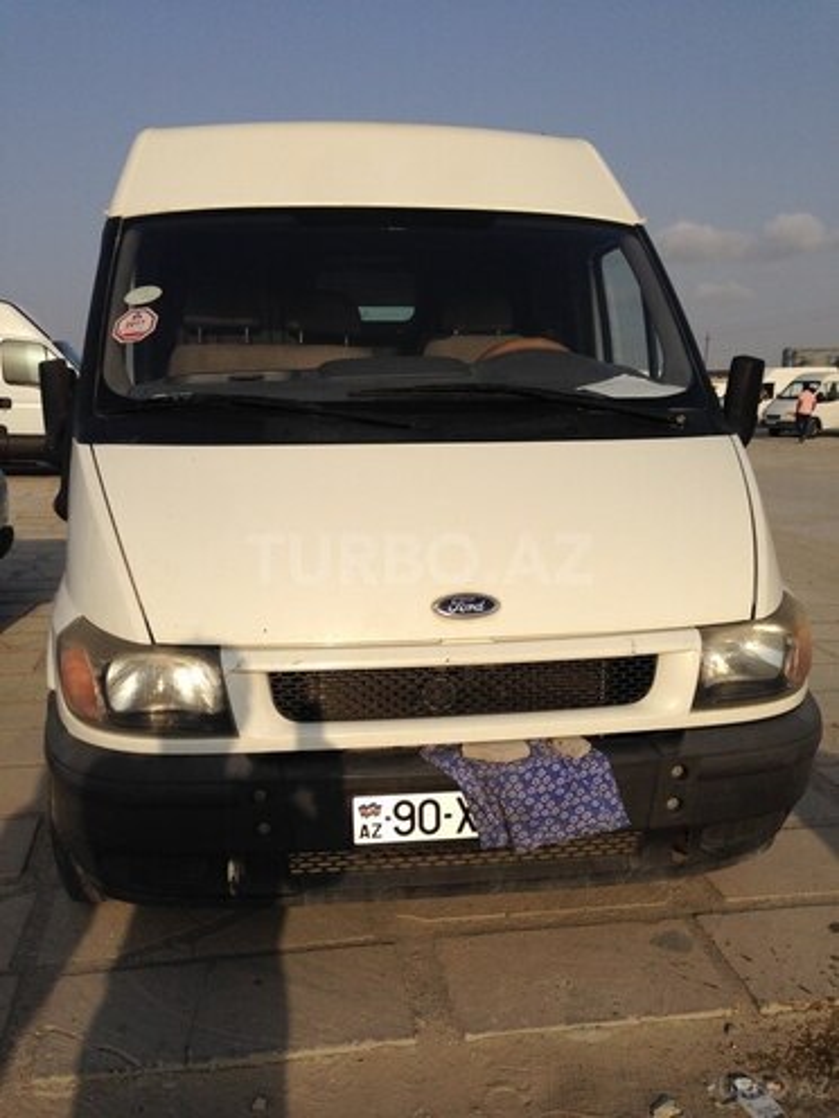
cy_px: 559
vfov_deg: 55.4
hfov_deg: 42.9
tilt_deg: -7.7
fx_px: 1066
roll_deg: +0.1
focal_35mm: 33
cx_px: 420
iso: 50
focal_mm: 4.12
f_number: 2.4
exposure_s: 1/3195
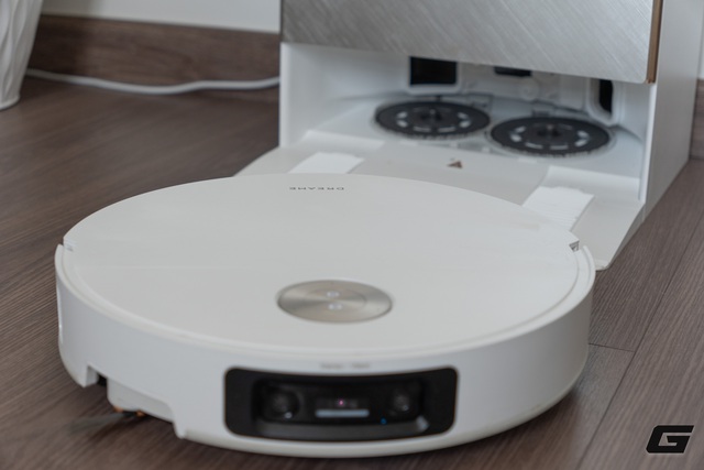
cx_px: 352
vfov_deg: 24.8
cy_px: 235
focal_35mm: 55
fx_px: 1068
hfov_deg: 36.5
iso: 250
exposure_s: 1/200
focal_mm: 36.4
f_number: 3.2
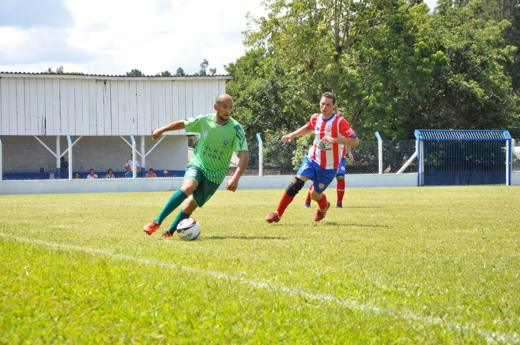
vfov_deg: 14.7
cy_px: 172
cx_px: 260
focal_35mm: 93
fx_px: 1342
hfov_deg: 21.9
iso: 200
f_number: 9
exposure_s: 1/320
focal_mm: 62
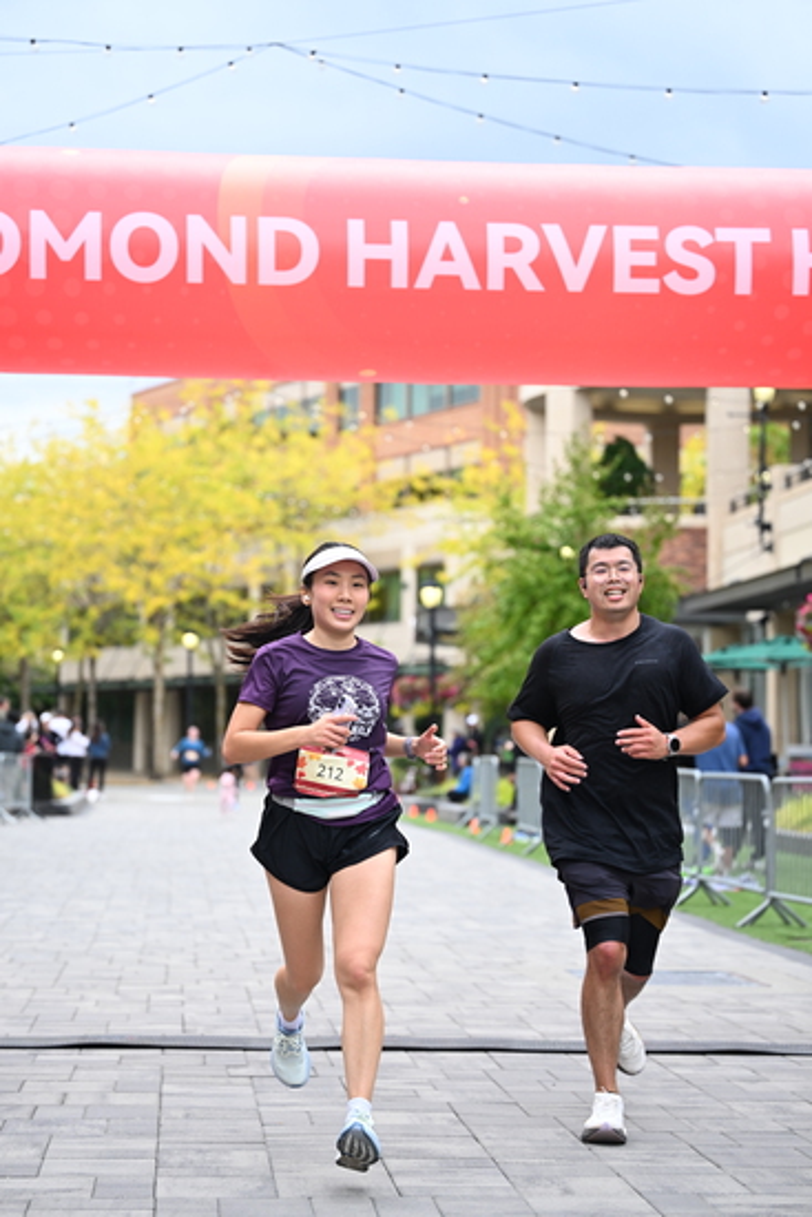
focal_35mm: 74
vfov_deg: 27.3
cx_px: 406
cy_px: 608
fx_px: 2502
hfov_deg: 18.4
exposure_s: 1/2000
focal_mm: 74
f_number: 2.8
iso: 640
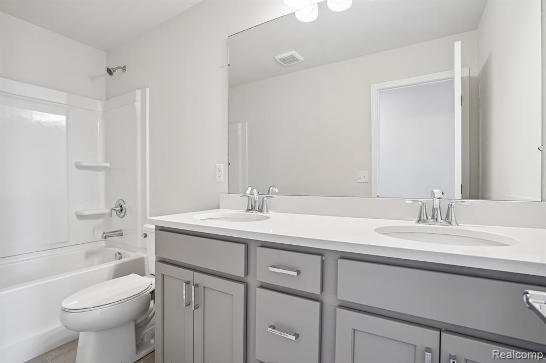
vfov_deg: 73.7
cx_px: 273
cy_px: 182
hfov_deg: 96.8
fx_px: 243
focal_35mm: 16
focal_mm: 16
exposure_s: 1/13
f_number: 8
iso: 400
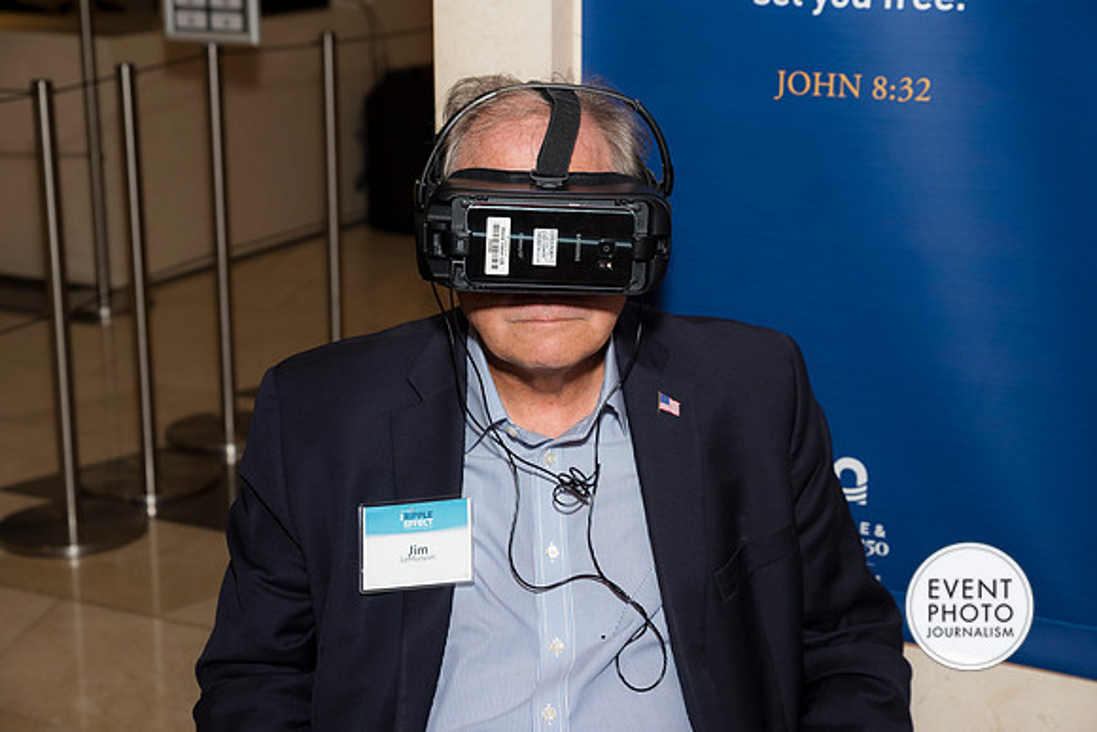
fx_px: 1981
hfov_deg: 31.0
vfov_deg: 20.9
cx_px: 548
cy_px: 366
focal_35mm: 65
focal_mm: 65
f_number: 5.6
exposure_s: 1/125
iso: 800
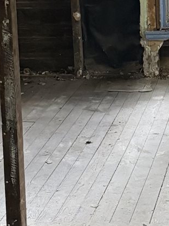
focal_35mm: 133
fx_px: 866
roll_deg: -2.1
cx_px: 209
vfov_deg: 14.8
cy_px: 51
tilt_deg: -9.8
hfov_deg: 10.9
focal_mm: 6.76
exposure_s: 1/40
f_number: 1.78
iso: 800
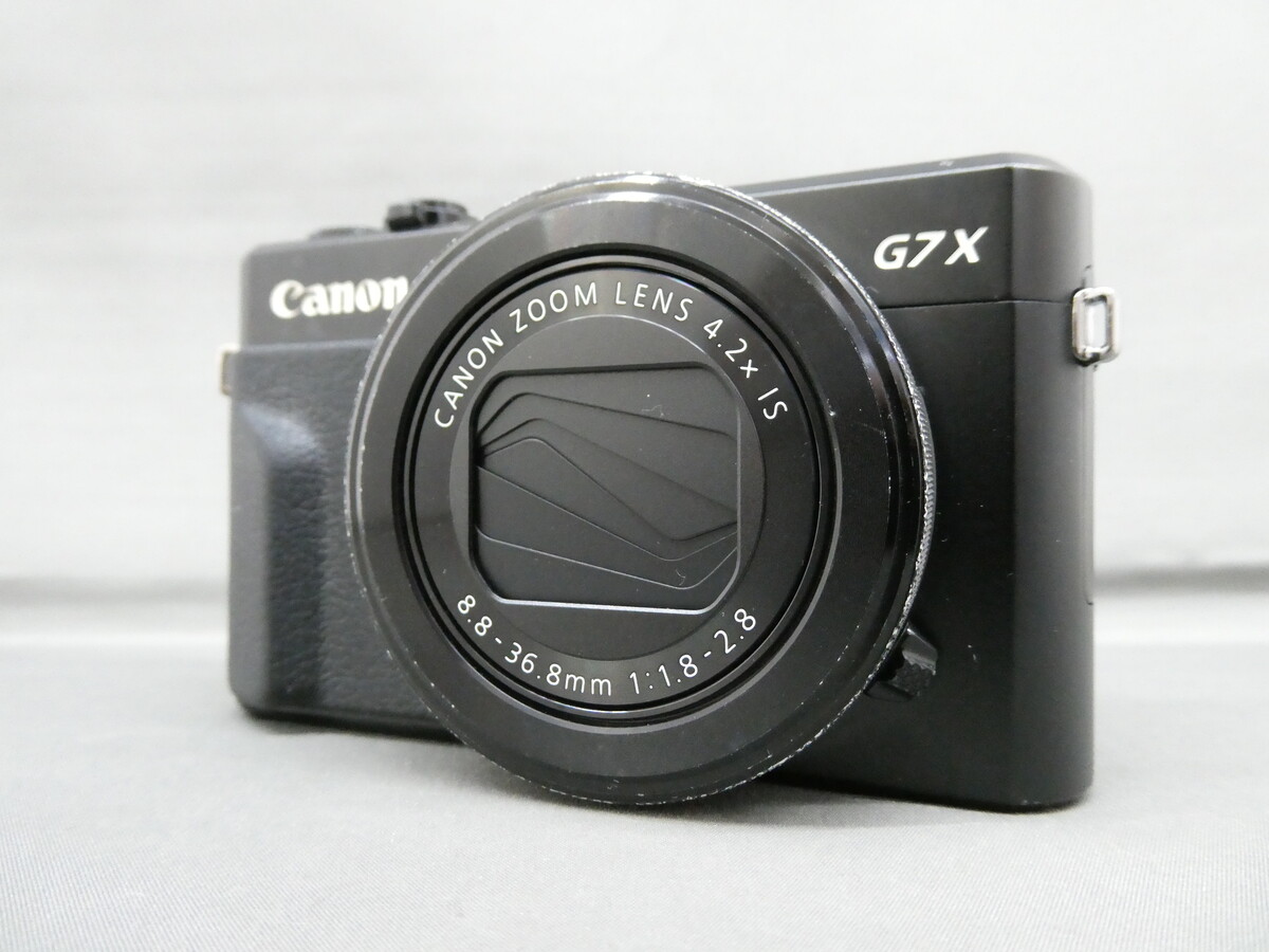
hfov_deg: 71.6
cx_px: 634
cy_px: 476
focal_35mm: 24
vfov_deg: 56.8
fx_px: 880
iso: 1250
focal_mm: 4.3
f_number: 3.3
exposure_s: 1/60
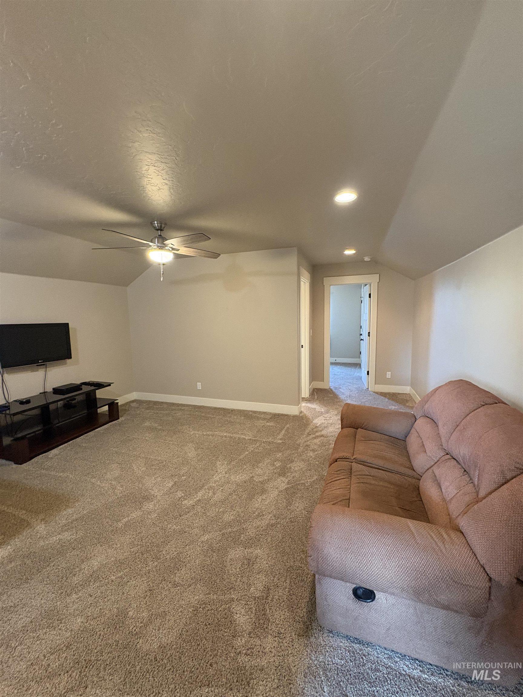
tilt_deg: -5.3
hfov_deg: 85.7
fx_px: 282
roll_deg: +1.4
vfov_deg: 102.1
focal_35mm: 14
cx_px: 262
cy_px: 348
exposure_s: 1/60
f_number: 2.2
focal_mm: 2.22
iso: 500
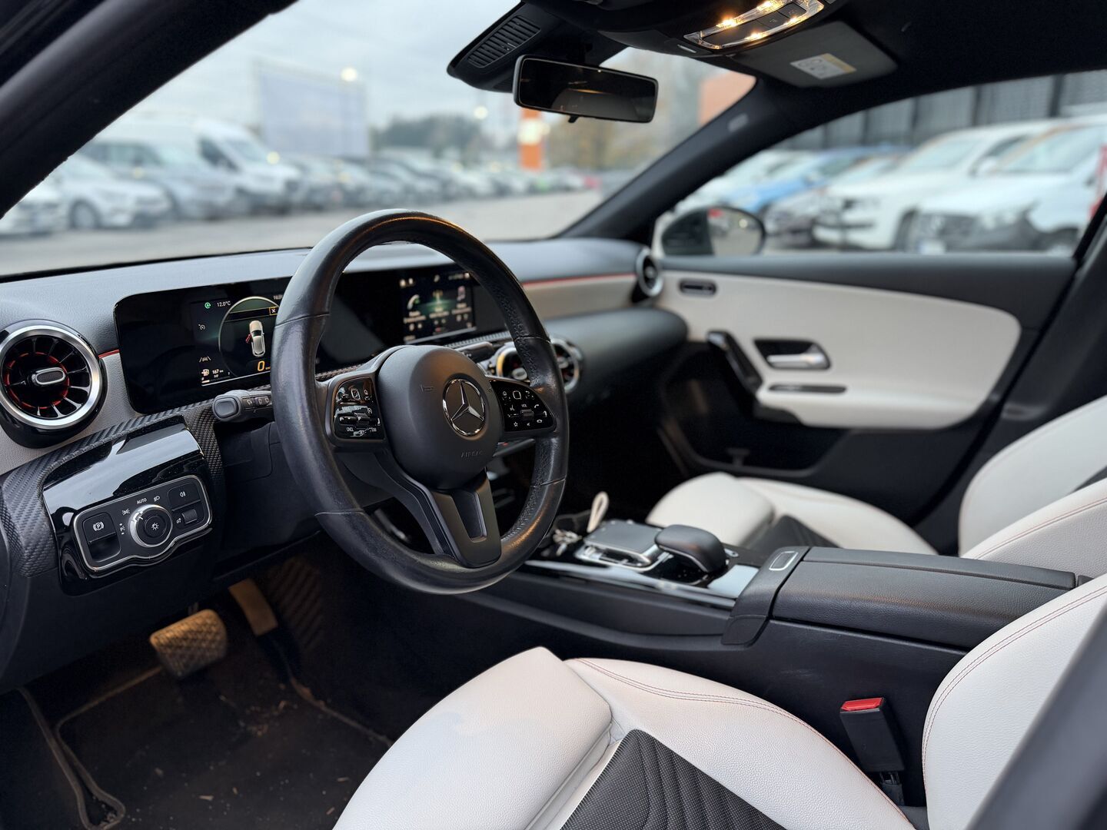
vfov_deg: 56.8
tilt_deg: -17.4
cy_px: 415
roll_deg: +0.0
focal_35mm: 24
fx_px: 768
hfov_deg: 71.6
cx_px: 554
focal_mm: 6.76
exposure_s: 1/65
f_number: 1.78
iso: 200
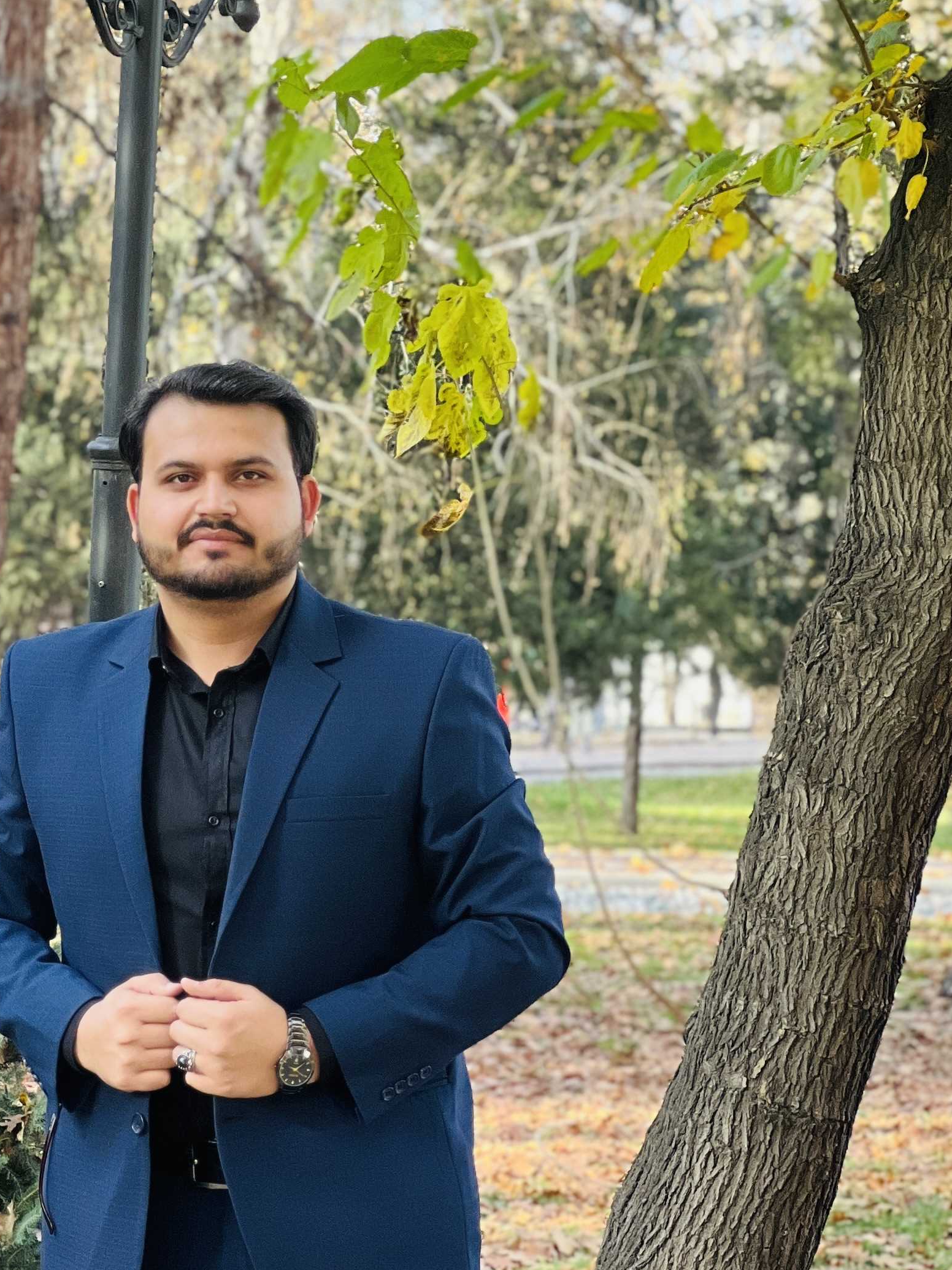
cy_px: 312
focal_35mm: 150
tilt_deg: +2.8
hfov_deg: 9.9
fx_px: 5501
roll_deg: -0.5
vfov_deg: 13.1
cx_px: 134
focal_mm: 9
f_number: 2.8
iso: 100
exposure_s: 1/121
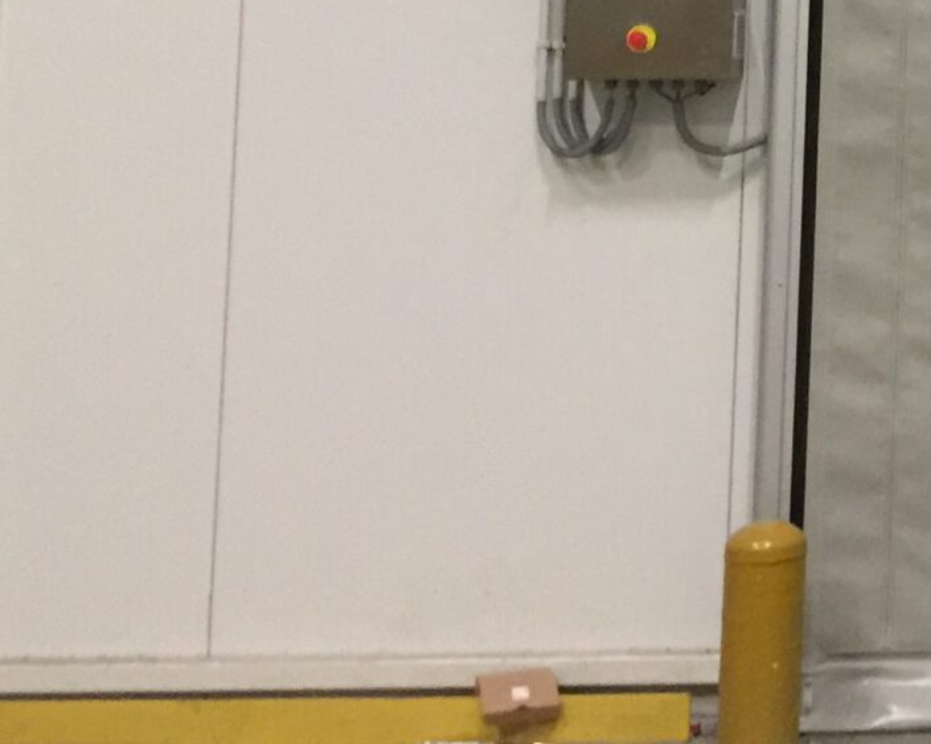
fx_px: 2838
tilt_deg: +3.3
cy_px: -313
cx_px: 1480
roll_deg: -0.9
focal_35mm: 103
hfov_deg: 16.6
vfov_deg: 14.1
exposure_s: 1/17
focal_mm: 4.15
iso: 125
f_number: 2.2
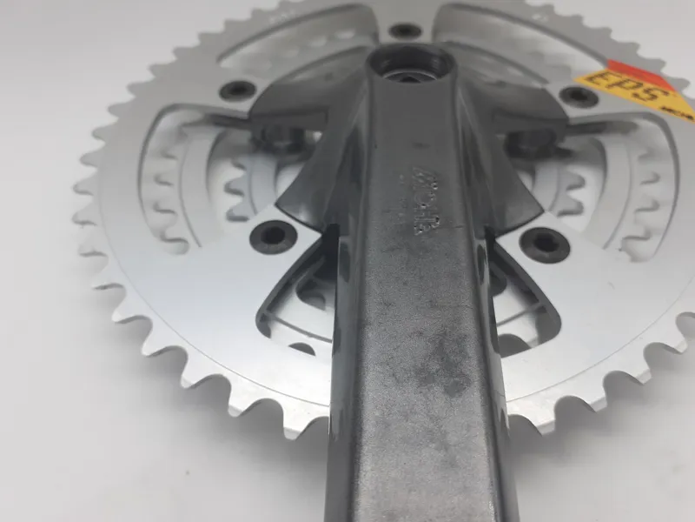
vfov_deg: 51.4
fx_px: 542
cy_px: 261
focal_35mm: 27
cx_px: 348
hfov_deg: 65.3
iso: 40
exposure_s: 1/238
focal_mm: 3.6
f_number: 1.9
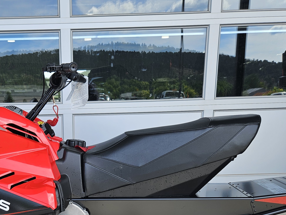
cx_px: 76
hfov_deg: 39.5
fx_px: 388
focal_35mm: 47
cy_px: 215
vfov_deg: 28.9
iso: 32
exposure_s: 1/590
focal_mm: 5.4
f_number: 1.8
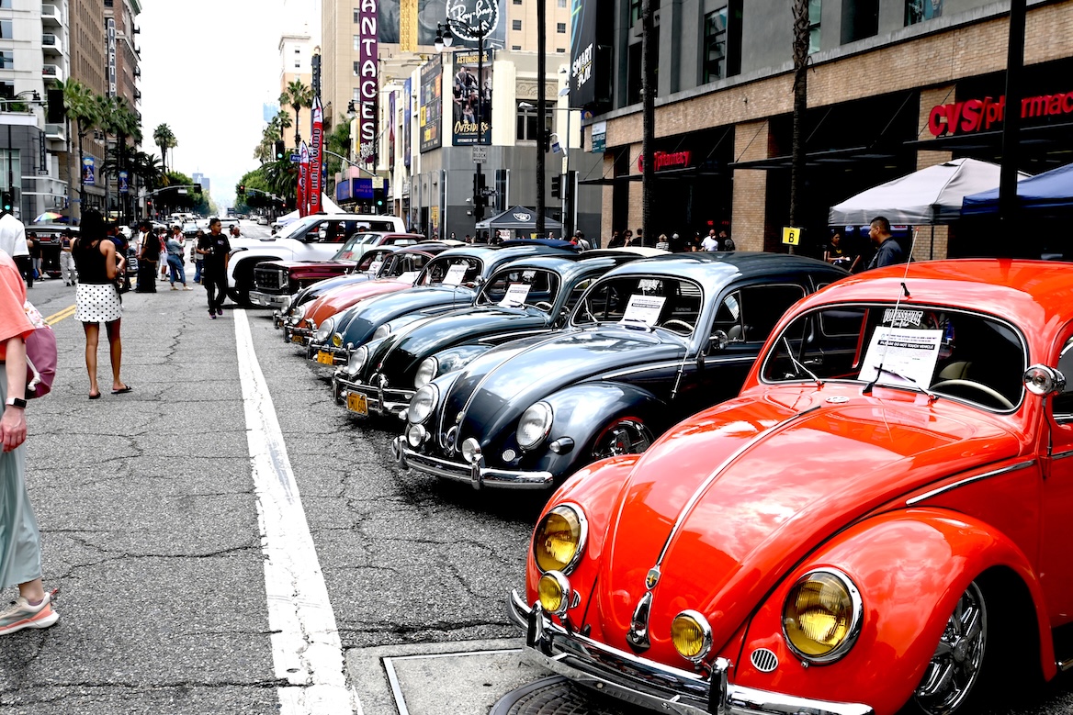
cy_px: 358
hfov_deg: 49.5
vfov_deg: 34.2
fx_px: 1162
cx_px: 536
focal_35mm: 39
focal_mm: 26
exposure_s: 1/320
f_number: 6.3
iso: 100
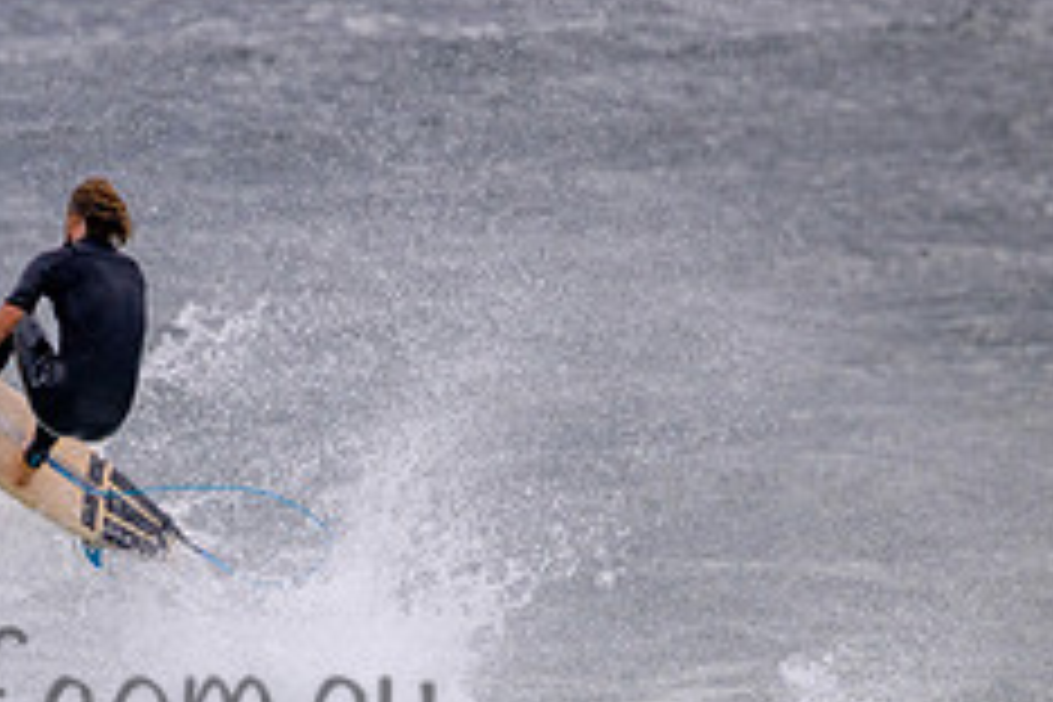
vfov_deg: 0.7
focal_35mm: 1987
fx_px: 58115
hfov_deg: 1.0
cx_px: -40
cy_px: 659
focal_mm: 800
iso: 1250
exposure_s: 1/2000
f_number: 11
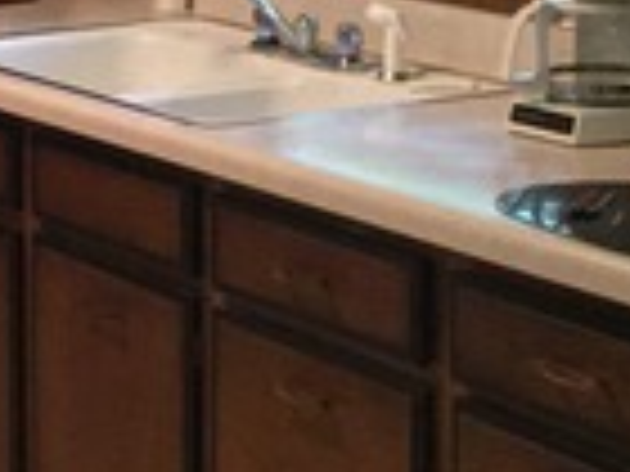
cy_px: -4
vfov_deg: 10.4
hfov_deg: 13.4
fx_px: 2584
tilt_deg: -7.9
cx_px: -212
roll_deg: -0.1
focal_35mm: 142
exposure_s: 1/15
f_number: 2.4
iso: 250
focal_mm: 3.3
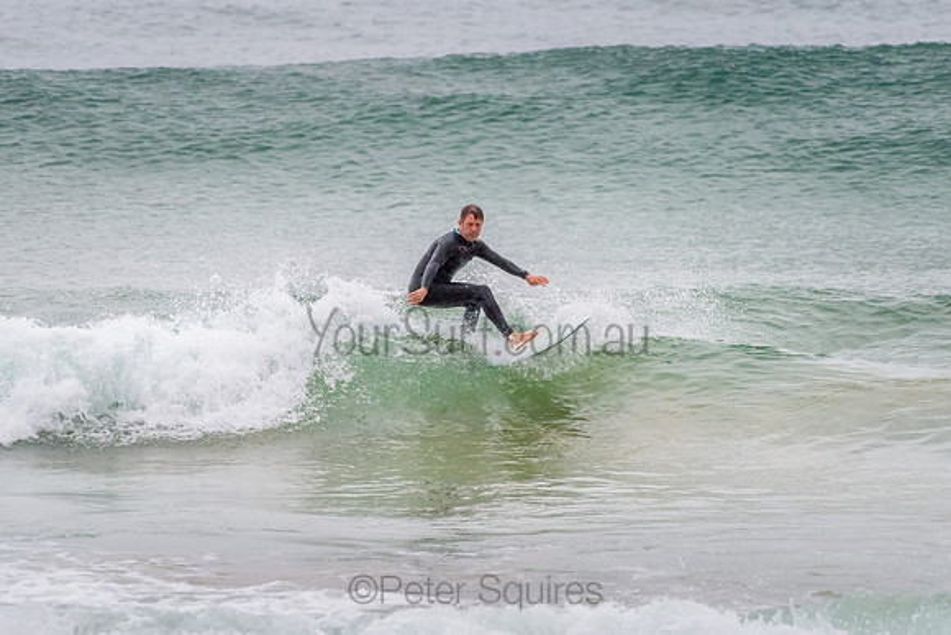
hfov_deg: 3.4
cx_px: 476
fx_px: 16205
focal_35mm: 613
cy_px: 318
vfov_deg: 2.2
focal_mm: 500
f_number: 5.6
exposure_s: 1/1000
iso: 1100
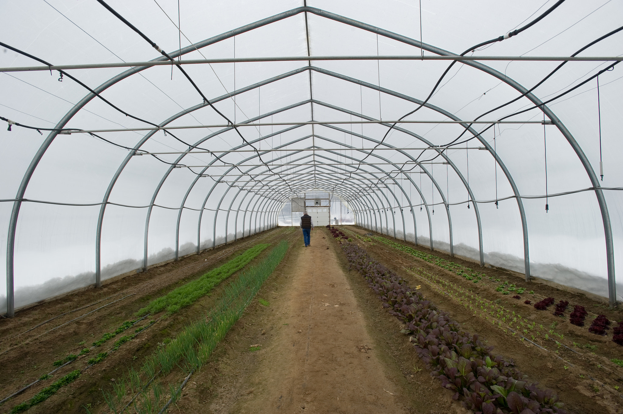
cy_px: 207
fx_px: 294
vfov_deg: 70.4
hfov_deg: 93.3
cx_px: 312
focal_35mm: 17
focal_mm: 17
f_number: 10
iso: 400
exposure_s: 1/400
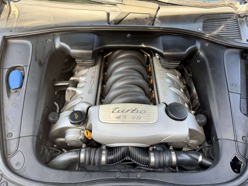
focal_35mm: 24
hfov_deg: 71.6
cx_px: 124
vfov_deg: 56.8
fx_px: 172
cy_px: 93
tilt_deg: -57.6
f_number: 1.78
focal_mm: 6.76
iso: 80
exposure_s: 1/283
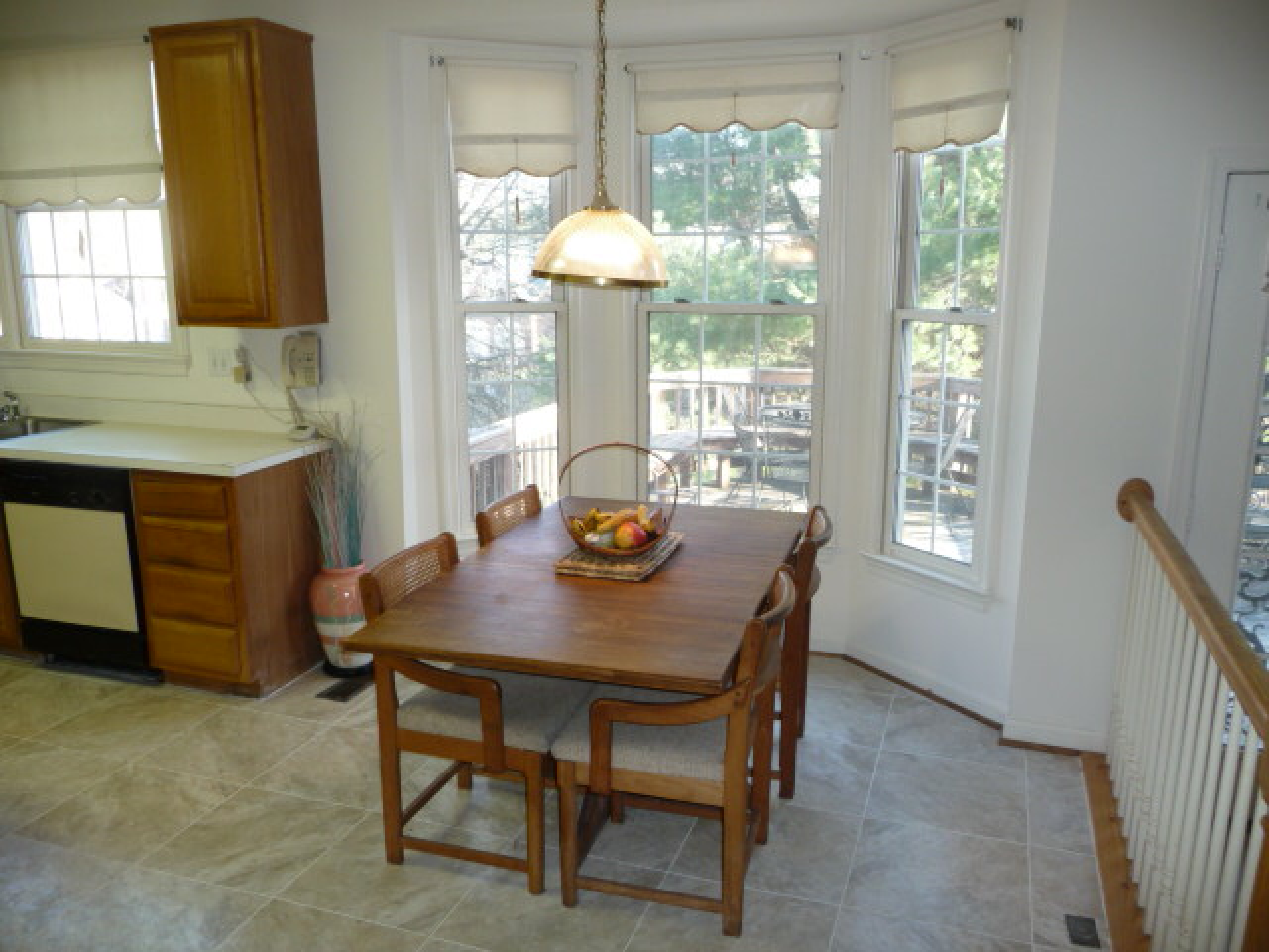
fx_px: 1026
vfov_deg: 49.7
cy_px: 476
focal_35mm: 28
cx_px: 634
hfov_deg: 63.4
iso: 160
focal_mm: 4.7
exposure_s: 1/30
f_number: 3.3
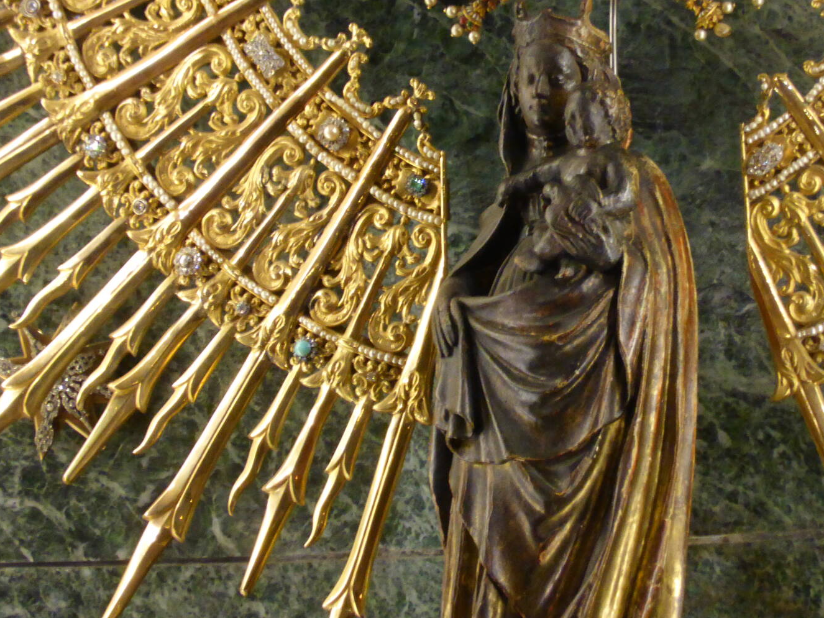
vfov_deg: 2.1
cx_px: 515
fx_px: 16547
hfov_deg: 2.9
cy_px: 307
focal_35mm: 695
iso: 640
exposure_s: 1/15
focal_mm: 86
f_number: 6.4
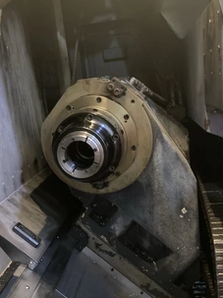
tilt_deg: -13.8
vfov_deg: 49.8
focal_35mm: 37
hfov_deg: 38.6
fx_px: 318
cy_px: 180
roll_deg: +4.8
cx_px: 106
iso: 640
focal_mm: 3.99
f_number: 1.8
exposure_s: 1/17
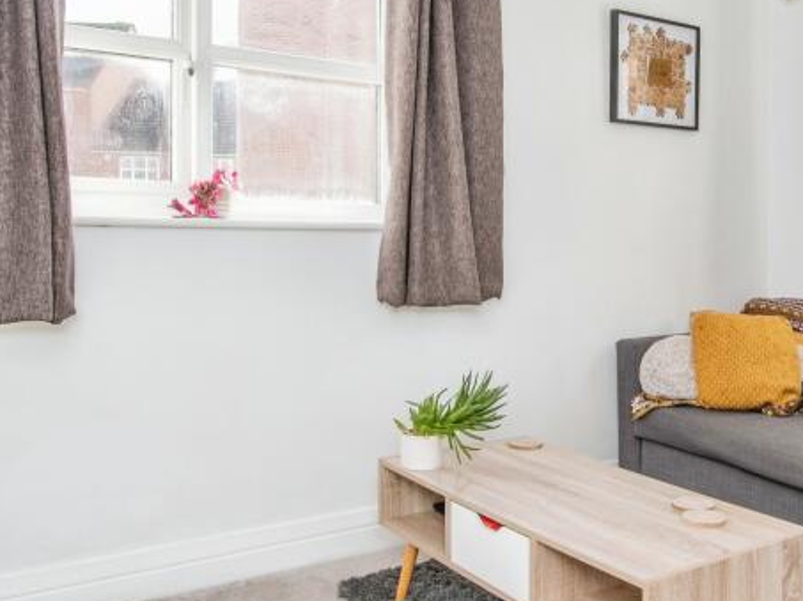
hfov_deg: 49.0
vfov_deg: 38.5
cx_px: 560
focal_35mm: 37
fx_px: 858
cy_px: 239
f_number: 11
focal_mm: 17
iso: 400
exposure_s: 1/100
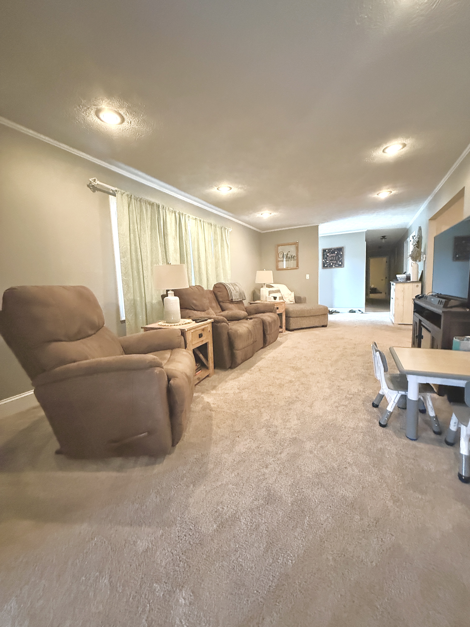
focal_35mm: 14
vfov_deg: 102.1
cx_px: 235
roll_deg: +2.5
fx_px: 253
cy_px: 314
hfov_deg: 85.7
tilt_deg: -4.1
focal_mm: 2.22
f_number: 2.2
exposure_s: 1/60
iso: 1250
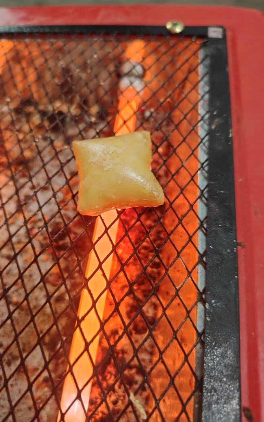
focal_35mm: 25
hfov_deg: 49.2
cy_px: 208
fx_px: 288
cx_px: 121
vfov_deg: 72.5
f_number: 1.8
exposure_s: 1/33
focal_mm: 5.25
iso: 1000
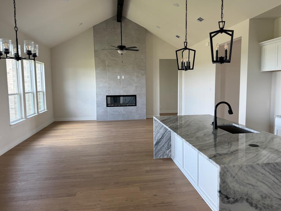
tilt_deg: -4.8
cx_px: 145
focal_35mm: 27
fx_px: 219
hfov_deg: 65.3
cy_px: 105
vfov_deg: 51.4
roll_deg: +1.6
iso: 125
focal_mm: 6.76
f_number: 1.78
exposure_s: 1/121
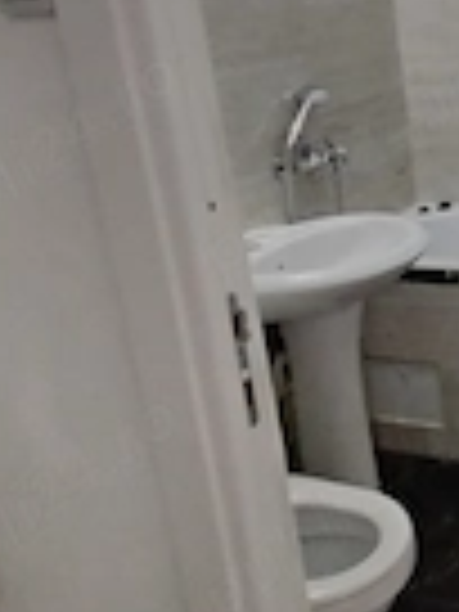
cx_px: 504
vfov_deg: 38.0
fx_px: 884
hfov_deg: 26.8
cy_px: 238
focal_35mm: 50
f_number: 2.2
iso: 356
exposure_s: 1/20
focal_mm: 1.4
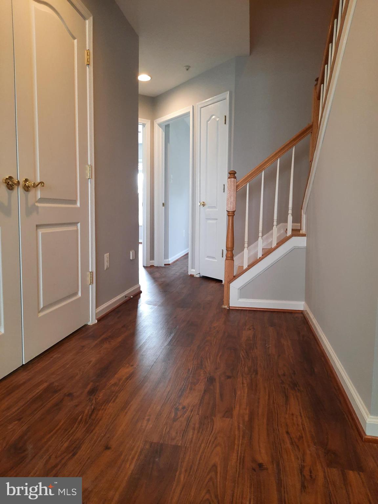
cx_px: 189
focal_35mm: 25
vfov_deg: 69.4
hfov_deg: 54.9
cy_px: 252
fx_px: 364
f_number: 2
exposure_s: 1/60
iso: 160
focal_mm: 4.6
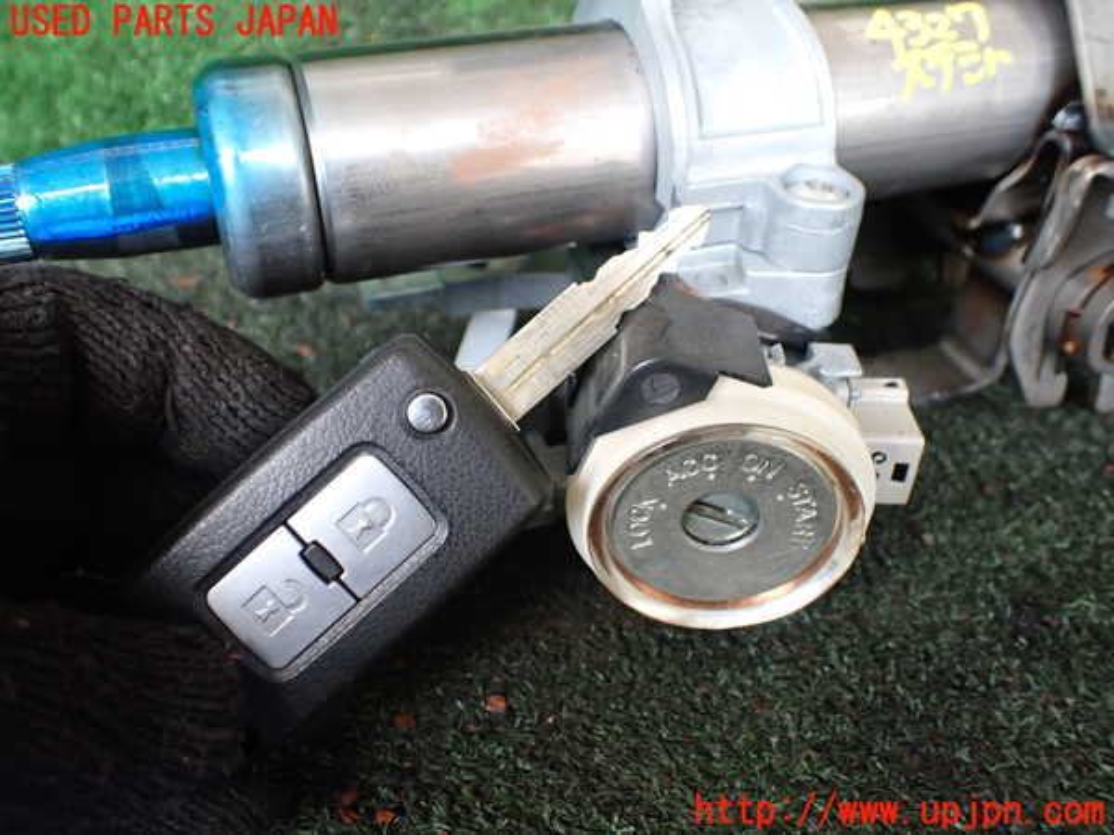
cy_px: 418
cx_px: 557
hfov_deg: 60.0
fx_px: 965
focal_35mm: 30
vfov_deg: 46.8
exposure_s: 1/125
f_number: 2.3
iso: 500
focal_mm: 5.4
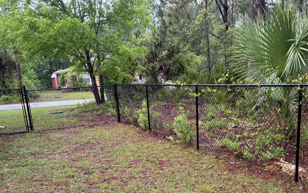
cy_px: 156
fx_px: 302
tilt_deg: -13.4
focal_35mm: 36
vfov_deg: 34.2
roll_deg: +2.4
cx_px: 193
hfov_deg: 53.4
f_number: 1.78
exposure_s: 1/121
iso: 125
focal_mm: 6.76
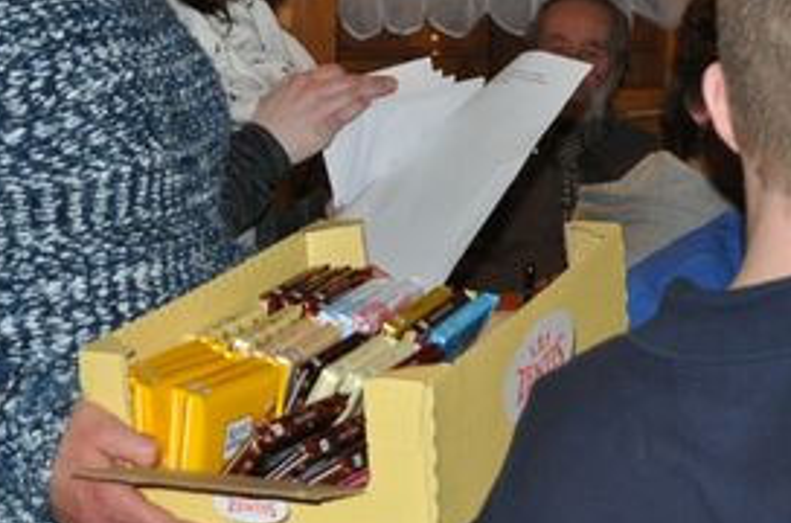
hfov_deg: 20.6
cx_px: 445
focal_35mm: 99
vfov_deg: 13.6
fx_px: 2170
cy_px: 54
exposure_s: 1/60
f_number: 4
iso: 800
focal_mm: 28
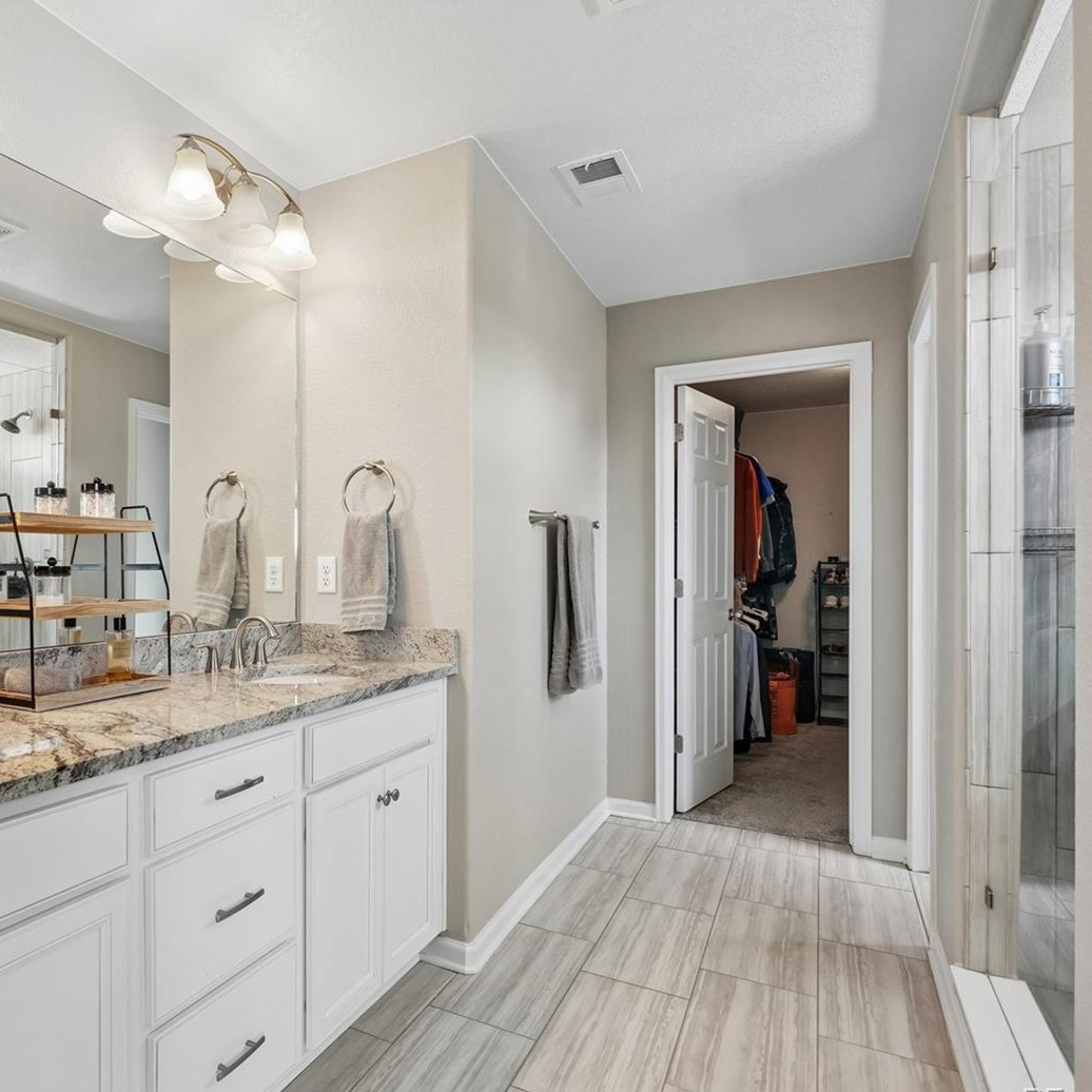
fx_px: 749
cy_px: 560
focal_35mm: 21
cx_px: 350
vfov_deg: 72.1
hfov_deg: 69.7
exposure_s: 1/20
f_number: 11
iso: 400
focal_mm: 16
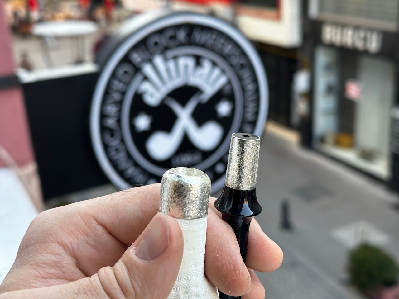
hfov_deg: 39.7
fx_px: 553
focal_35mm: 48
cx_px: 200
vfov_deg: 30.3
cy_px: 150
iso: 80
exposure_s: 1/171
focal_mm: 6.86
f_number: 1.78
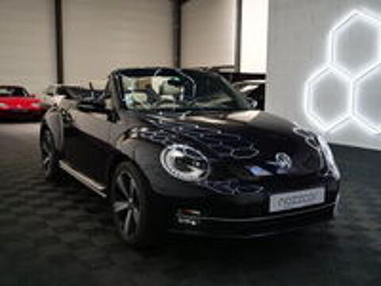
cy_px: 143
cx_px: 190
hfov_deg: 49.0
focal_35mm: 38
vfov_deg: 37.7
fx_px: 418
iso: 250
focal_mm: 19
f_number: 3.2
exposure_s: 1/60
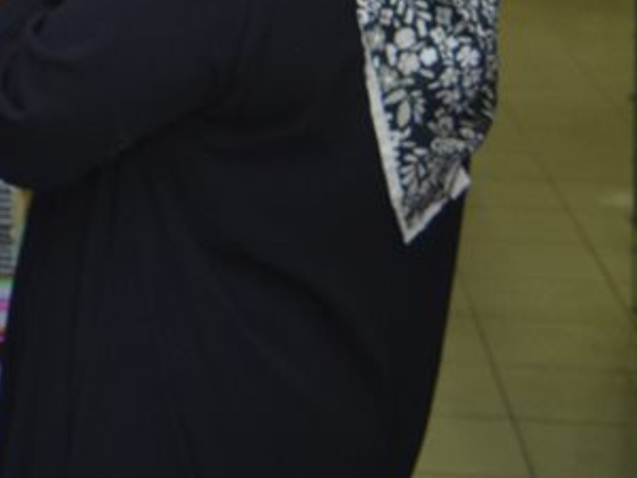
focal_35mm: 118
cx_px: -537
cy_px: -236
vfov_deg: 12.0
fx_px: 2171
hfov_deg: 14.5
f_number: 3.5
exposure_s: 1/50
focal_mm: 18
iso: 400
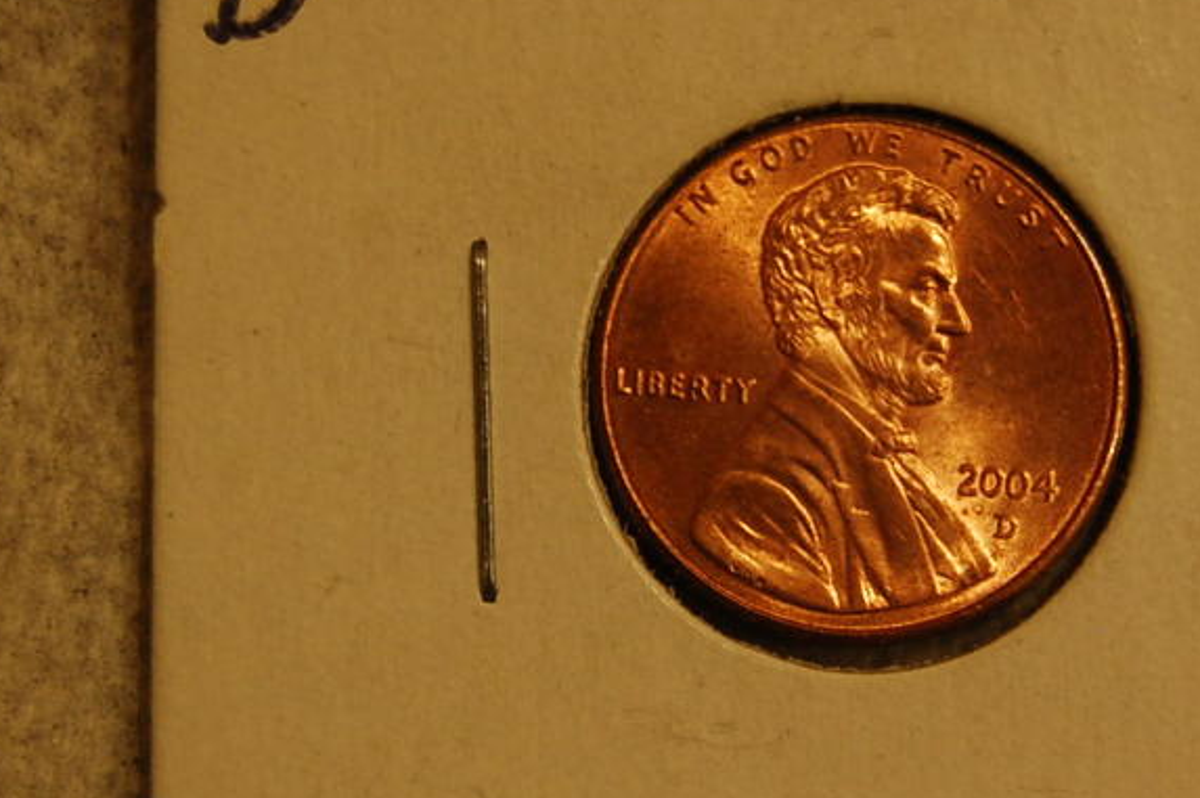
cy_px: 397
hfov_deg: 14.2
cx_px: 848
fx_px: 4791
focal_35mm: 144
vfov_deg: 9.5
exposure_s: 1/15
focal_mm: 55
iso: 800
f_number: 5.6
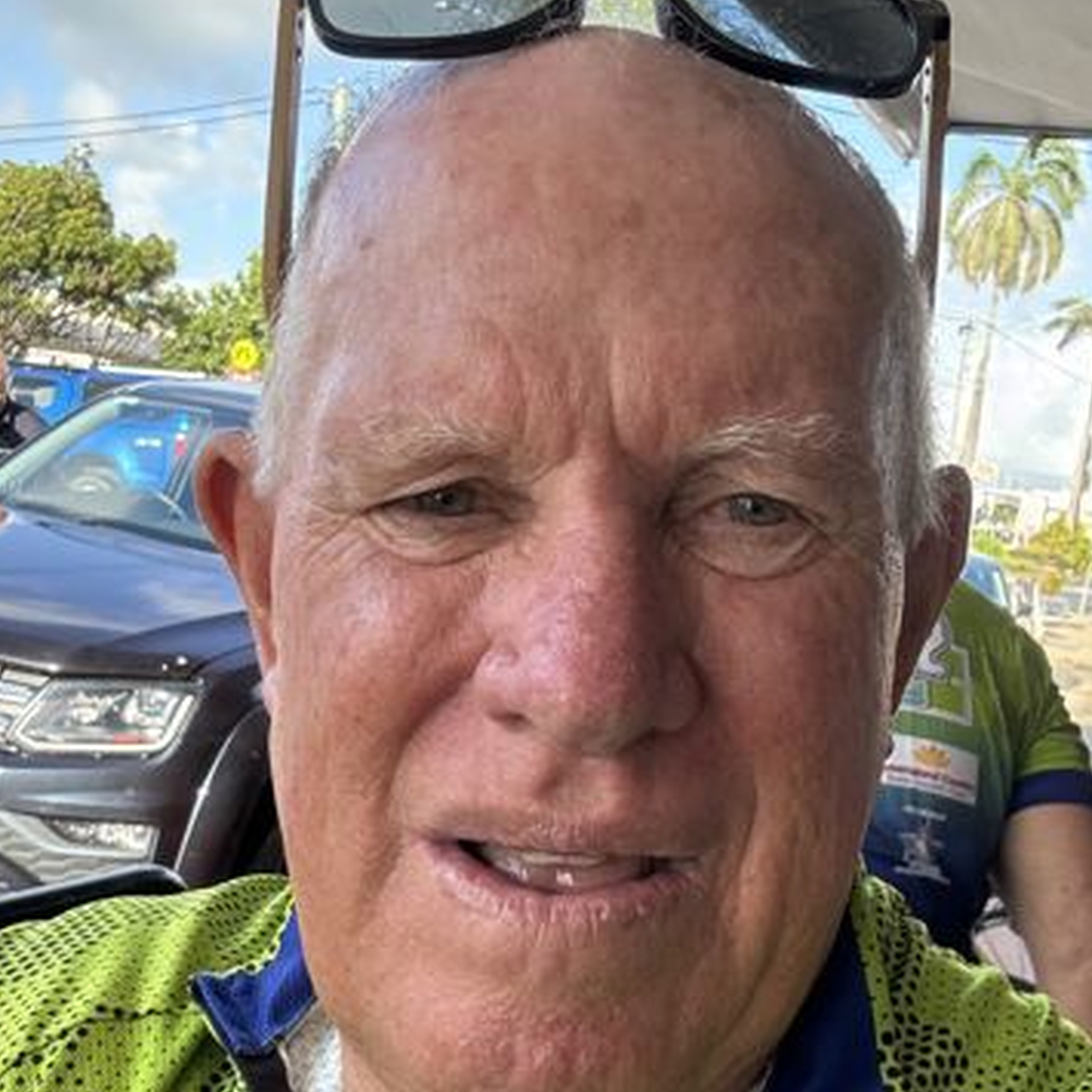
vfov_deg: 33.7
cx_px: 640
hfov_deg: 33.9
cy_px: 747
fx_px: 1785
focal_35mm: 50
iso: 40
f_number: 1.9
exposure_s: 1/161
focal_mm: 2.69
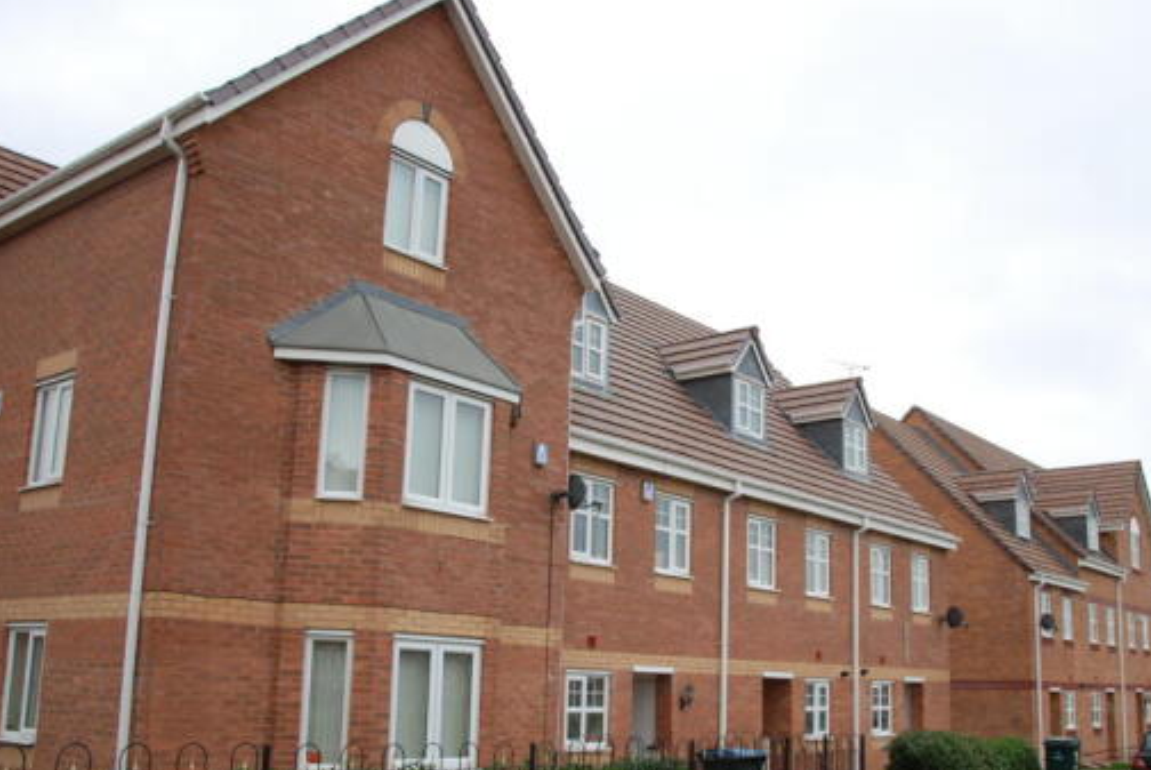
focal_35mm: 35
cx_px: 654
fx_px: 1120
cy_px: 463
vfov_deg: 37.8
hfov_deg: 54.2
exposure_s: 1/40
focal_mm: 18
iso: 100
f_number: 3.5
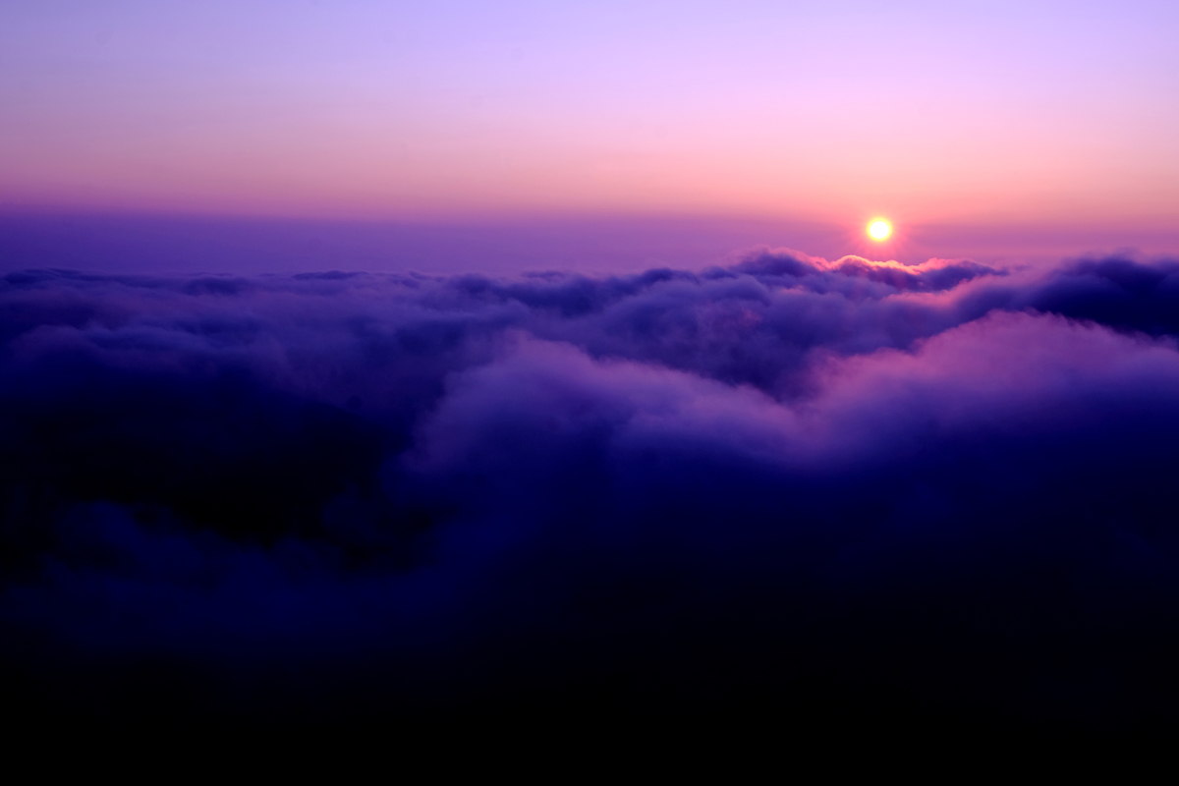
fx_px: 1572
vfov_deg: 28.1
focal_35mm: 48
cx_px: 590
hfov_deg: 41.1
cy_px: 393
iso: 200
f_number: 16
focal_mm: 32
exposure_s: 1/60
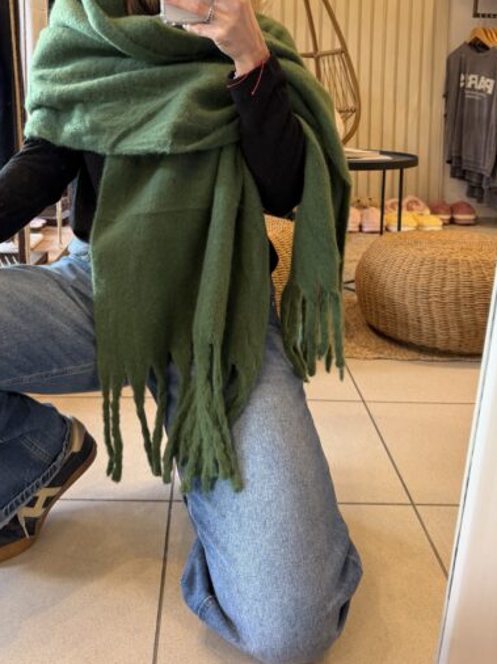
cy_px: 173
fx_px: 709
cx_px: 204
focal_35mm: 37
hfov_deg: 38.5
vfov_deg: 48.4
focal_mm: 6.76
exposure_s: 1/50
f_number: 1.78
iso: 125
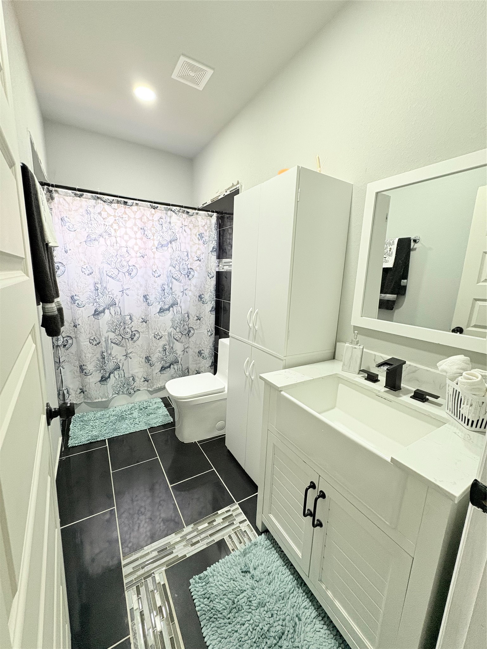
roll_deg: -2.7
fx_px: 263
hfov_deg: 85.7
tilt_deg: -10.6
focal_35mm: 14
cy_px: 324
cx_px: 244
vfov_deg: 102.1
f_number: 2.2
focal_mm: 2.22
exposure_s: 1/60
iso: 250
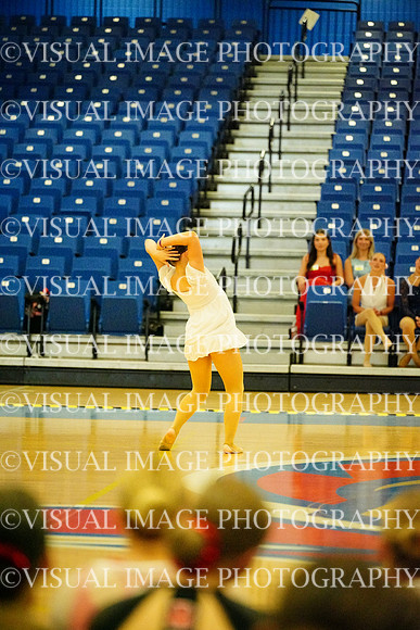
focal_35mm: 150
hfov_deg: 9.2
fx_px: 2623
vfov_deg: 13.7
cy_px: 315
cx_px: 210
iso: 25600
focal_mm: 150
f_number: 2.8
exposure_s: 1/1600
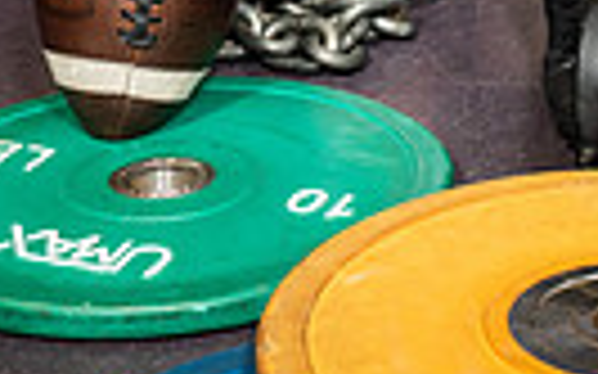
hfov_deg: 15.9
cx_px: 409
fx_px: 2134
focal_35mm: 131
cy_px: -604
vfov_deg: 8.8
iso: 500
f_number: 5.6
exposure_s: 1/250
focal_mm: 38
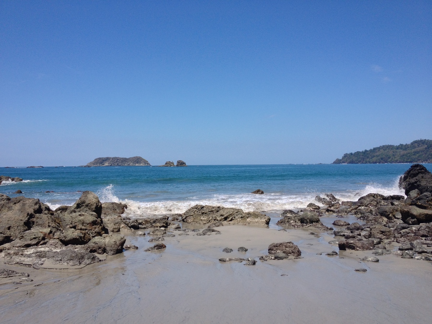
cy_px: 162
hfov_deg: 52.6
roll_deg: +0.1
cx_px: 216
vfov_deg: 40.7
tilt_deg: -1.9
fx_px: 437
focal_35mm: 35
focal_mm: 4.28
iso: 50
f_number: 2.4
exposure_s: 1/1972
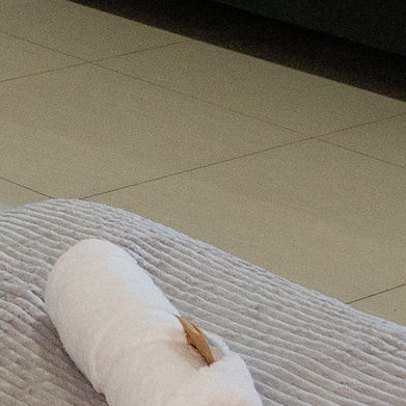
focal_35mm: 193
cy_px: 52
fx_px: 2561
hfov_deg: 9.0
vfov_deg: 9.0
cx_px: -18
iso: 1000
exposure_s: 1/125
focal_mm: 16
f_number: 3.5
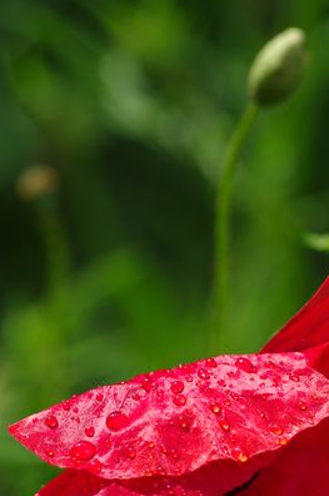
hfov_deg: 1.8
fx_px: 10417
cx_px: 234
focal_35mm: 758
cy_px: 407
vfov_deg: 2.7
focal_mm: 250
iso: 100
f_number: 4
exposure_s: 1/750
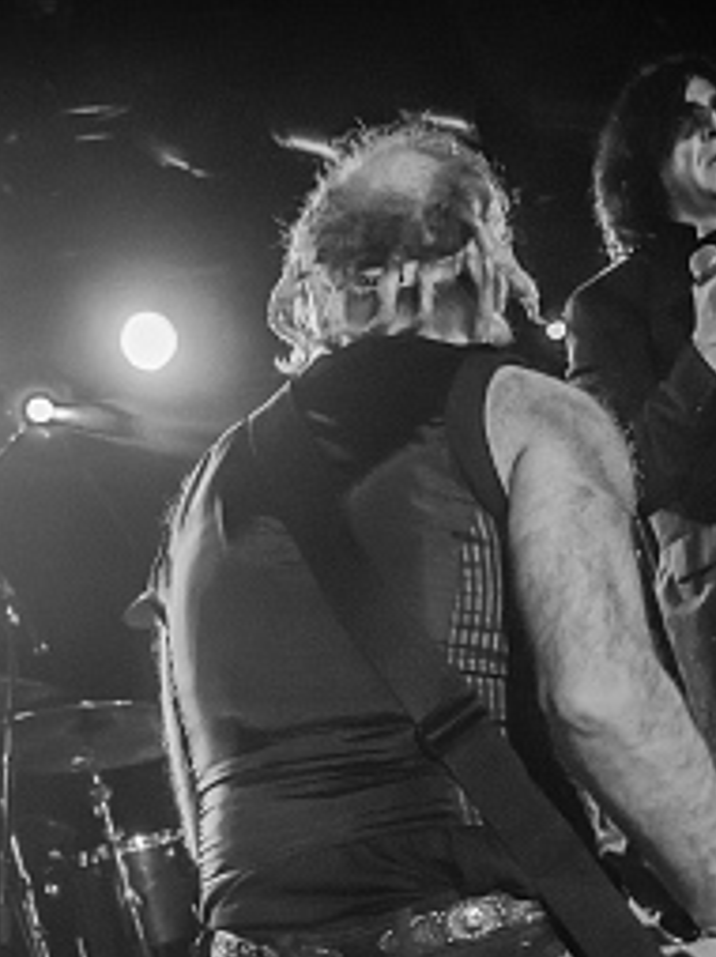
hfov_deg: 20.7
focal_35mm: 71
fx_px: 1961
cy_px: 899
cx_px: 328
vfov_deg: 26.3
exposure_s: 1/100
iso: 3200
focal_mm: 26
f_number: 2.8
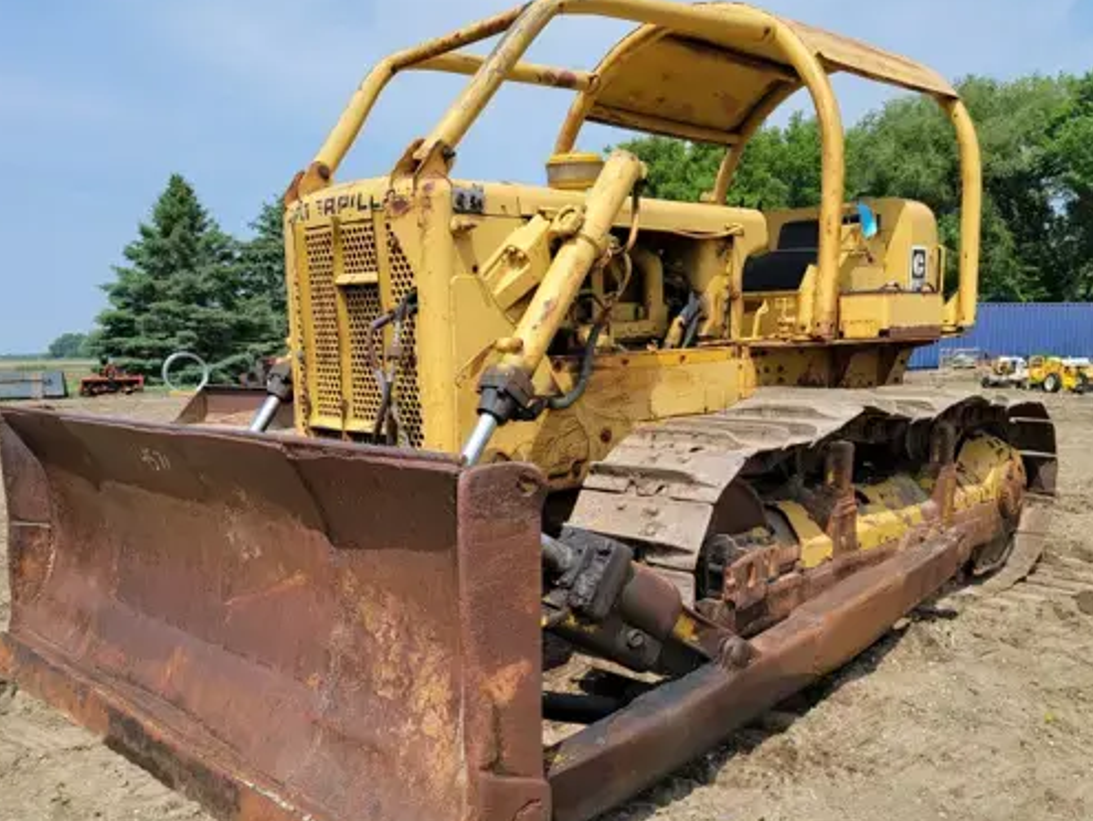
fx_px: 980
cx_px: 497
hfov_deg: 58.2
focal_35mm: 31
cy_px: 479
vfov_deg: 45.3
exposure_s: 1/843
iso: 16
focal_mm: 6.7
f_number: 1.8
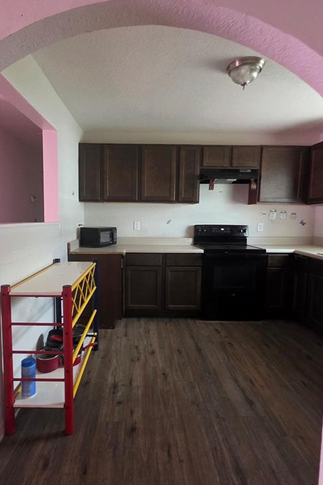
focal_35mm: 19
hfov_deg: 64.1
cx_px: 133
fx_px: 256
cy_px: 245
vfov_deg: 86.9
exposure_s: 1/60
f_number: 1.9
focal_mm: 2.2
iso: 640
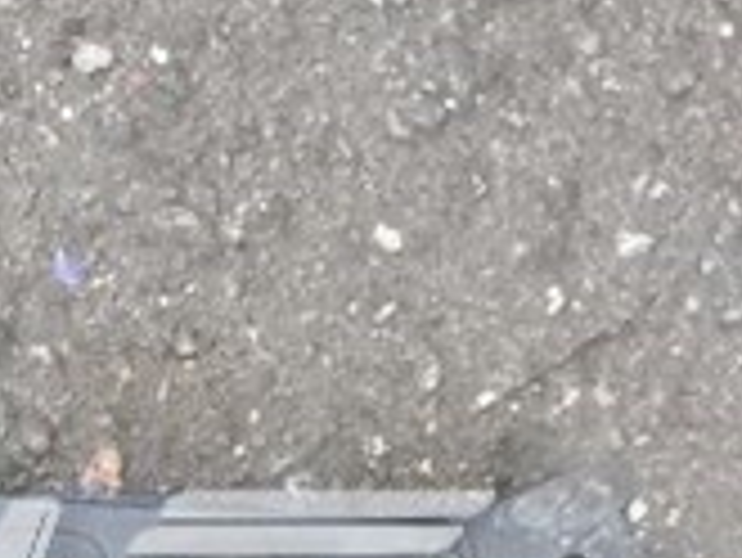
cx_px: 49
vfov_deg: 14.9
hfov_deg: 19.8
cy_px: 626
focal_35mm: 97
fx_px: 2081
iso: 400
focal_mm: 4.5
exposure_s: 1/100
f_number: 3.9
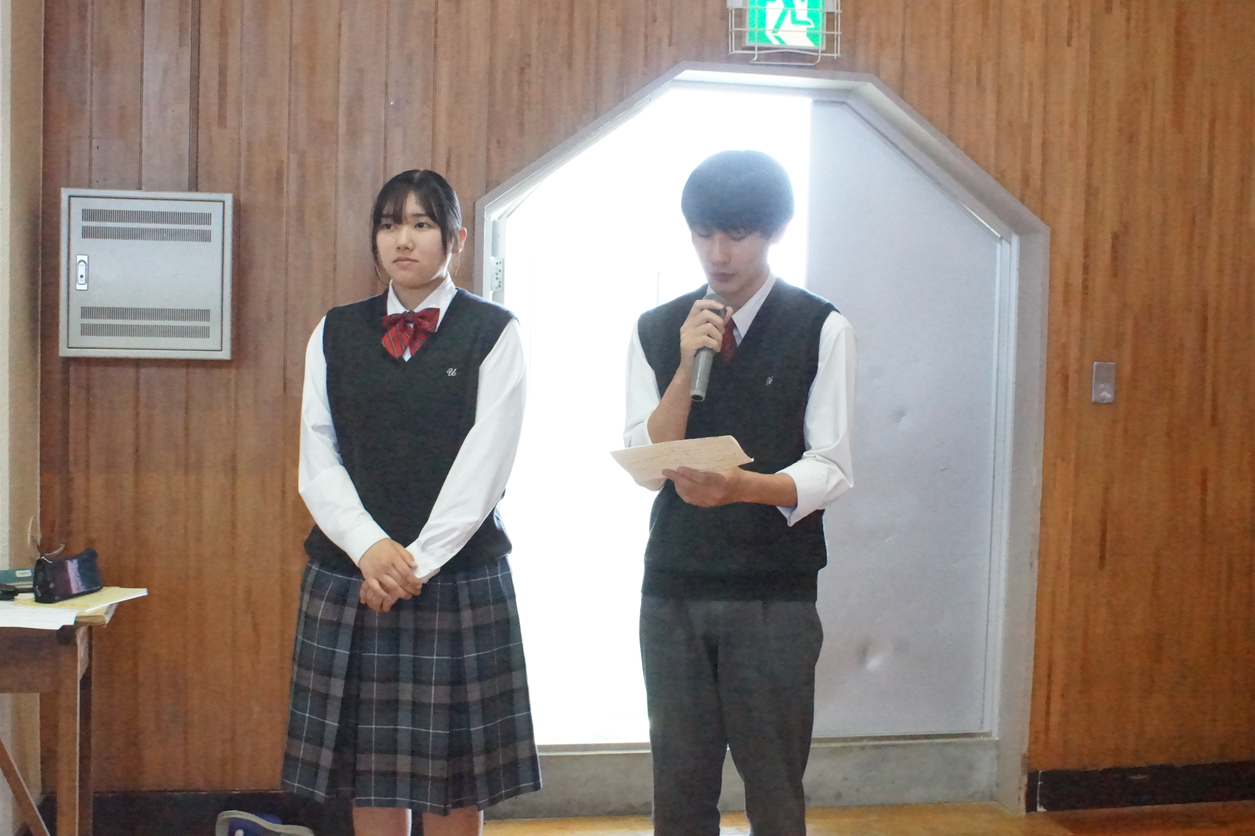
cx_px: 628
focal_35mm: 42
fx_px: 1464
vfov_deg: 31.9
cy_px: 418
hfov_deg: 46.4
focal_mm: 28
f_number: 10
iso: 10000
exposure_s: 1/200
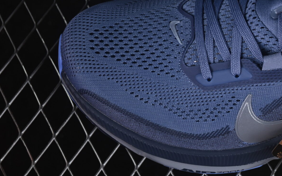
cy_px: 6
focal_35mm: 166
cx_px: 289
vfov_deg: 7.9
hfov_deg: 12.4
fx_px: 1276
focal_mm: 50
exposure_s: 1/60
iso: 160
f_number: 7.1
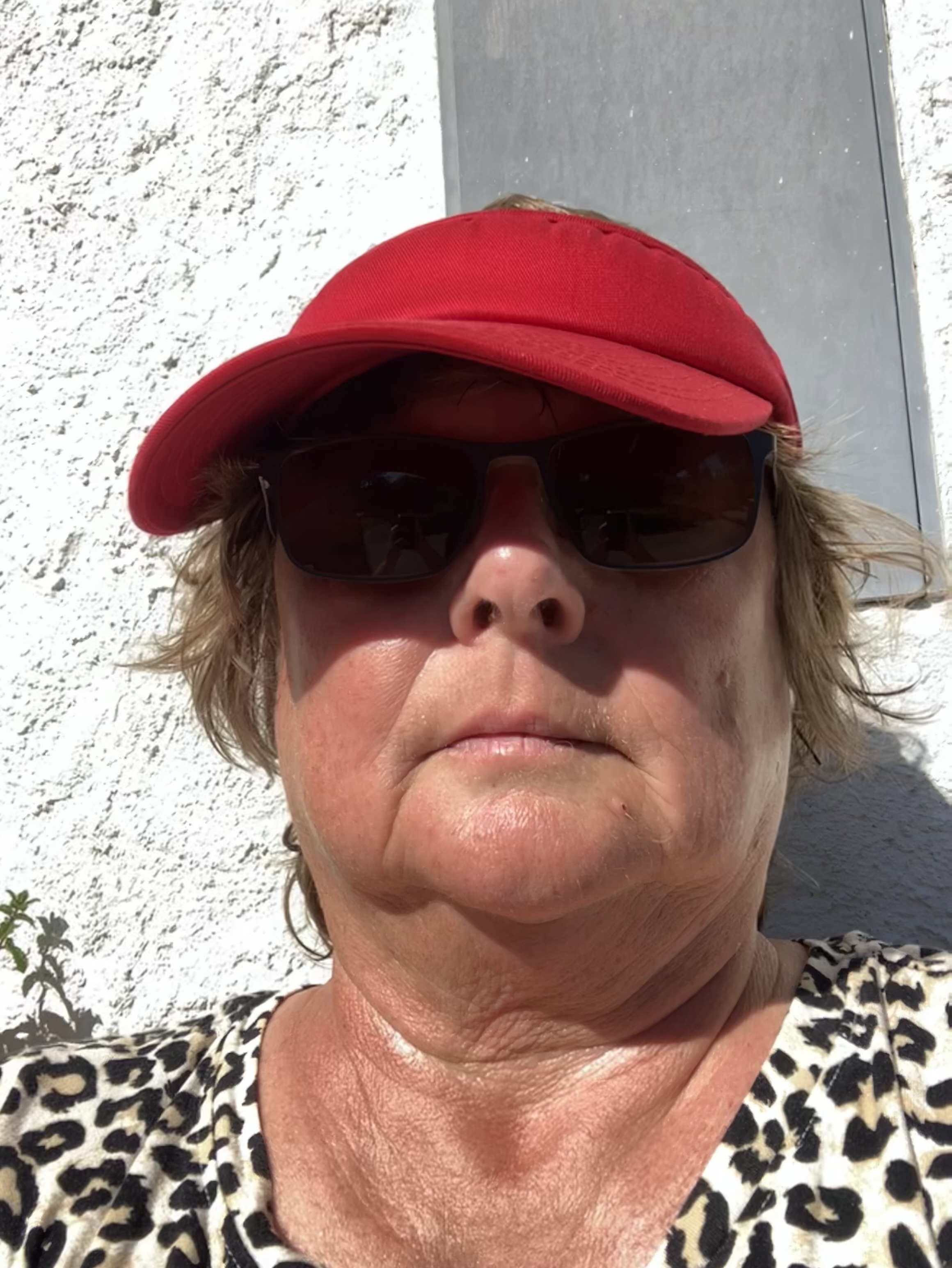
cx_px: 476
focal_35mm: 32
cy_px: 634
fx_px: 1172
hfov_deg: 44.2
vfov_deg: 56.8
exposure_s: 1/903
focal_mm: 2.87
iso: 20
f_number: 2.2
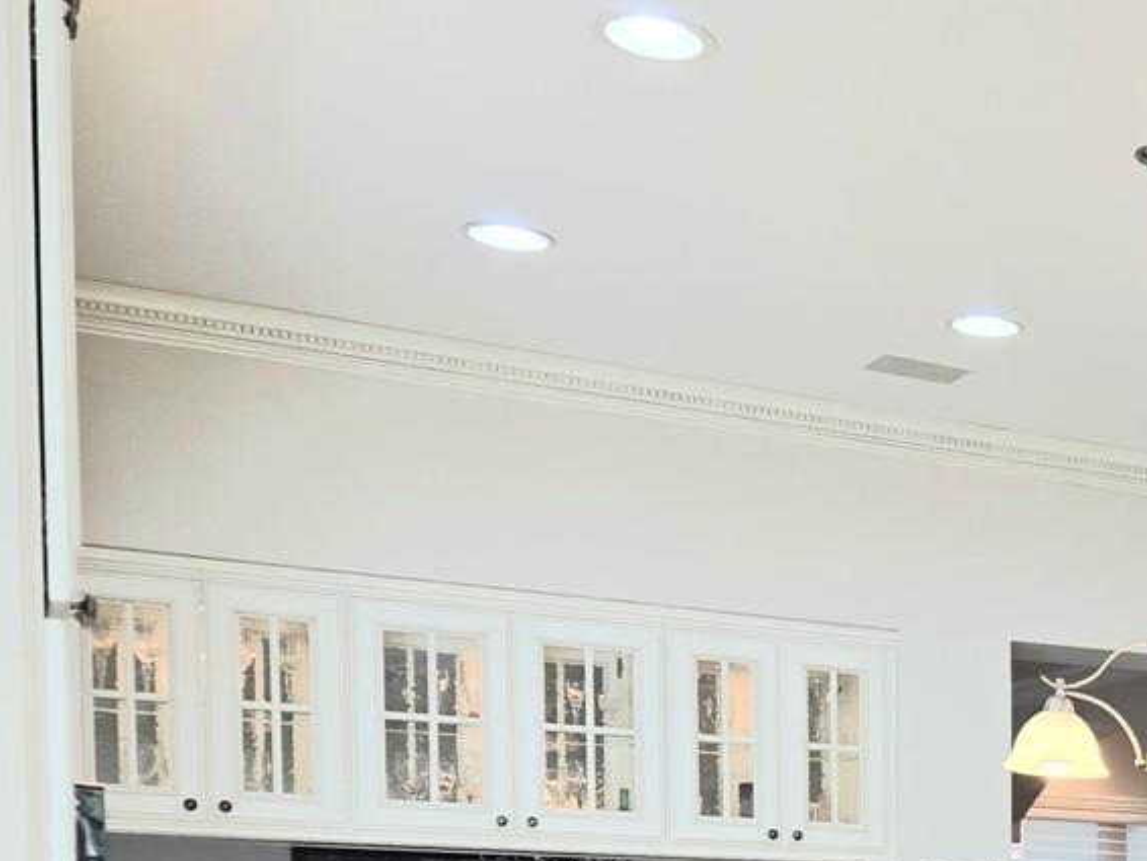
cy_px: 1084
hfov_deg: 26.1
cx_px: 1423
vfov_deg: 20.8
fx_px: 2155
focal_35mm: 65
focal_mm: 5.4
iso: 50
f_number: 1.8
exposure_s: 1/120
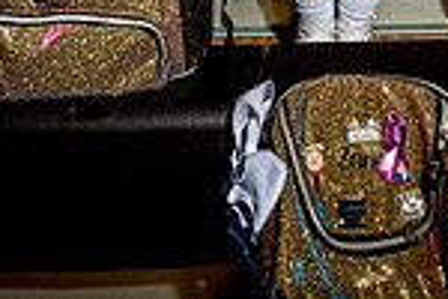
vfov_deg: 14.3
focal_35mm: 72
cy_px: -371
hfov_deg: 27.5
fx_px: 896
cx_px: 366
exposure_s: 1/250
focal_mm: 24
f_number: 5.6
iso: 160
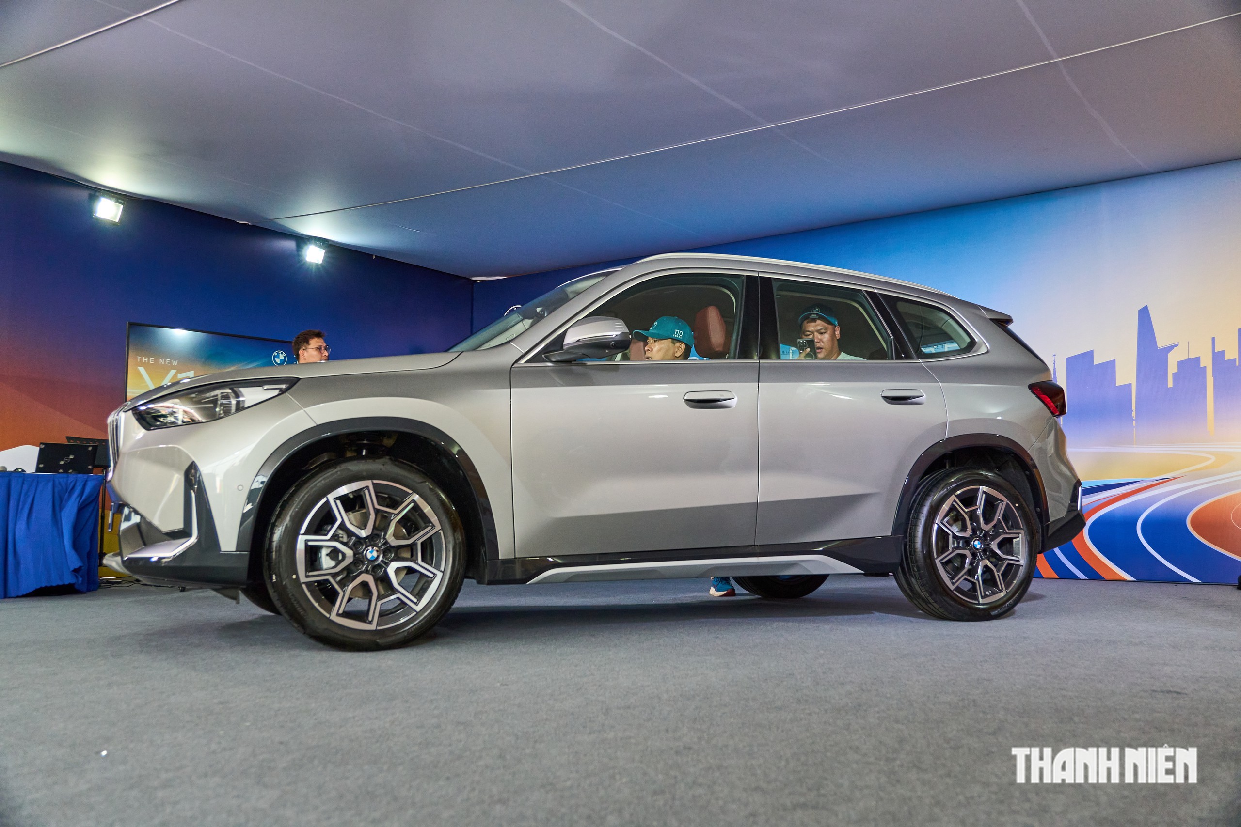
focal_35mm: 33
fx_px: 1138
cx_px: 620
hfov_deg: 57.2
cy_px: 414
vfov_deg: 40.0
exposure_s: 1/500
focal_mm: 22
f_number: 3.2
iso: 1000
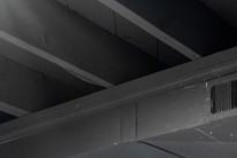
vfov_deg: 13.4
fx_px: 553
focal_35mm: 84
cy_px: 340
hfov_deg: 21.7
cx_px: 311
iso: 400
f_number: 11
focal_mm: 16
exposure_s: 6
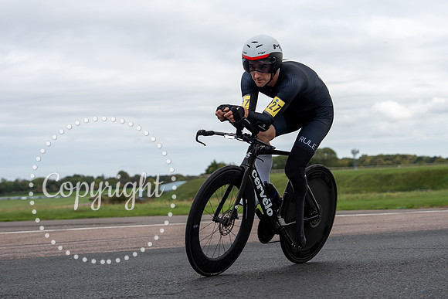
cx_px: 250
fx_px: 1124
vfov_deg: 15.1
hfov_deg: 22.5
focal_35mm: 90
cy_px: 157
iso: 100
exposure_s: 1/1000
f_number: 3.5
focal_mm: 62
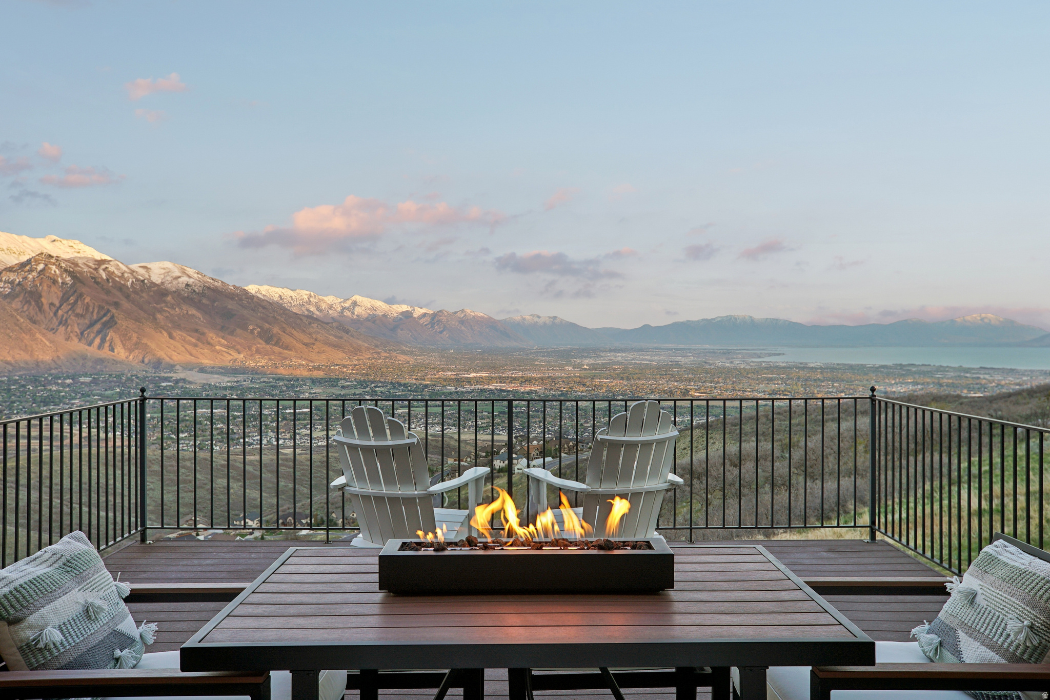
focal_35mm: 30
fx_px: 875
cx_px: 525
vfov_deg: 43.6
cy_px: 350
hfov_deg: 61.9
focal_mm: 30
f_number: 8
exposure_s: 1/30
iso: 100
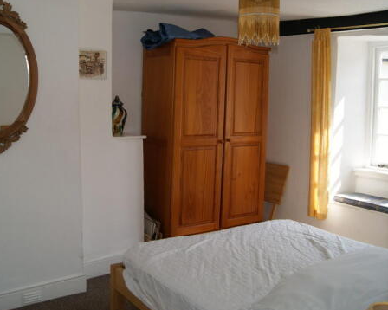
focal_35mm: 37
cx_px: 153
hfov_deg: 48.8
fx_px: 425
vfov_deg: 39.9
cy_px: 124
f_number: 4
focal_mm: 18
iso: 100
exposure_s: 1/160
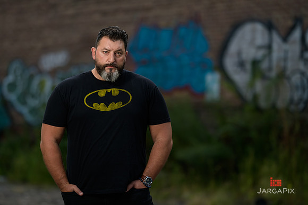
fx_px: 1155
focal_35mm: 135
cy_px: 102
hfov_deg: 15.2
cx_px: 154
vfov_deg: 10.2
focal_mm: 135
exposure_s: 1/250
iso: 200
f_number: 2
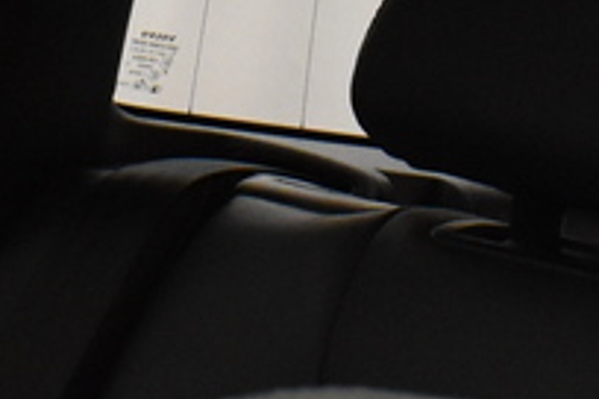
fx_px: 3560
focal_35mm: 214
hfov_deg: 9.6
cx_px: 393
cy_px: -681
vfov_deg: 6.1
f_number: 3.5
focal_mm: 18
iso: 1600
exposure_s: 1/30
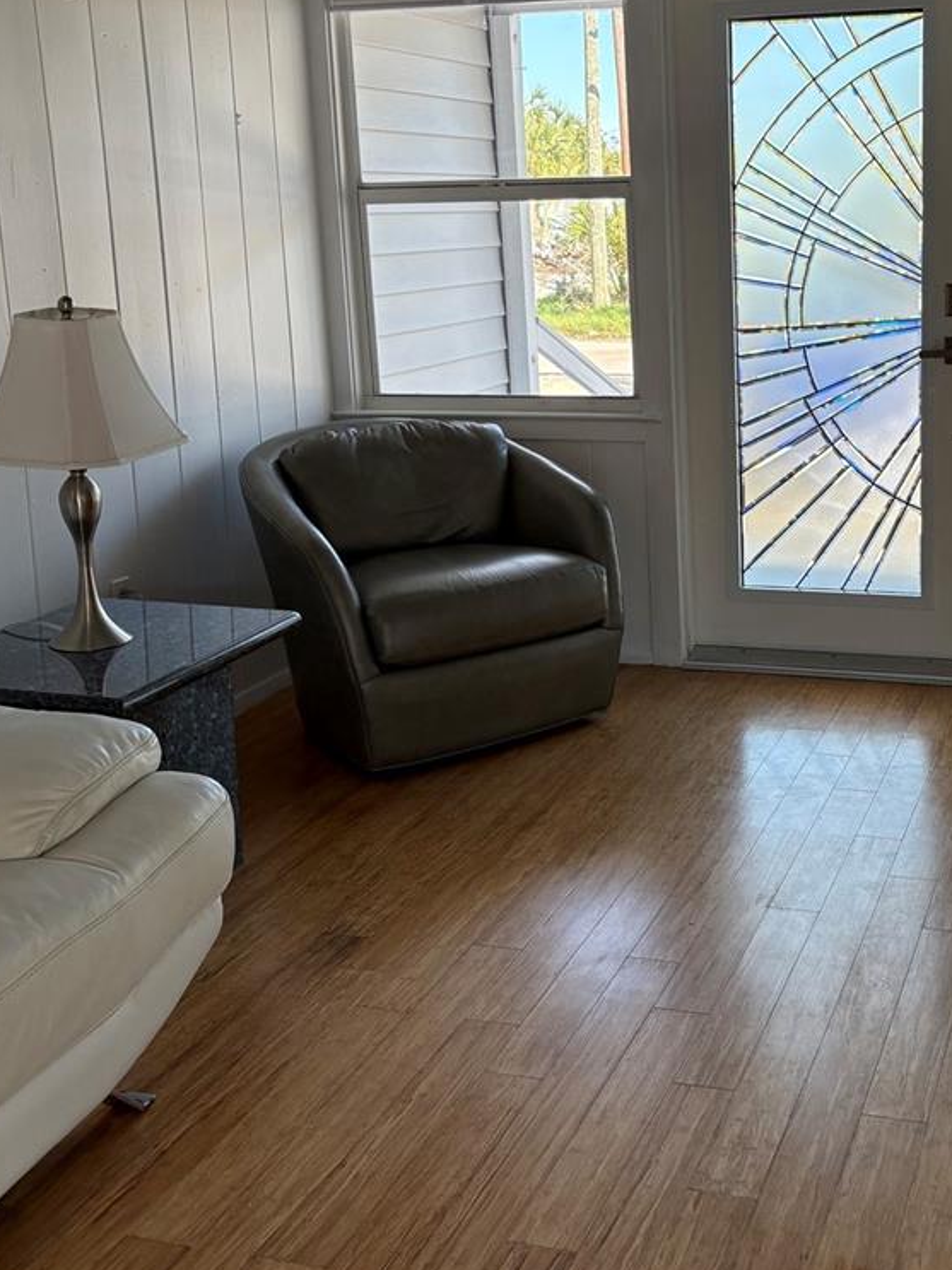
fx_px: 1541
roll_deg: +1.6
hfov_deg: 33.4
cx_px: 747
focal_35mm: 42
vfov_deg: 44.5
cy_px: 485
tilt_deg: -8.3
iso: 64
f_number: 1.6
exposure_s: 1/397
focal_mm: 5.96
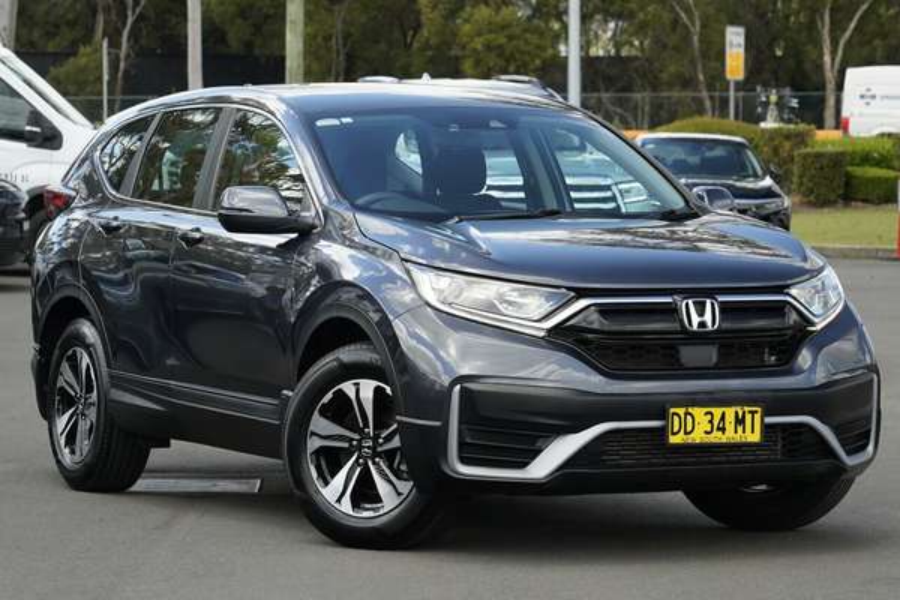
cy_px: 300
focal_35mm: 105
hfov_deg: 19.5
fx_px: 2625
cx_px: 450
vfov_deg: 13.0
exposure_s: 1/400
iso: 1000
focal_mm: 105
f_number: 7.1
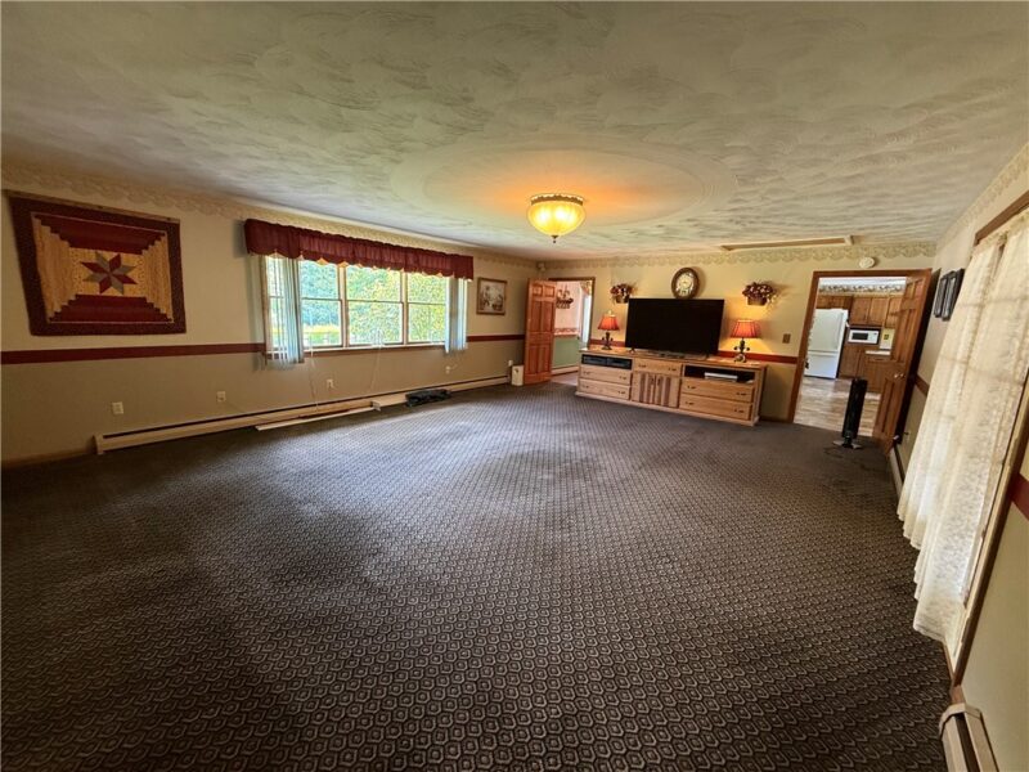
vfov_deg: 85.7
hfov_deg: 102.1
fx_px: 416
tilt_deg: -10.6
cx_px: 514
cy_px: 386
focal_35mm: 14
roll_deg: -2.6
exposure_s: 1/60
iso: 320
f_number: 2.2
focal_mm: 2.22
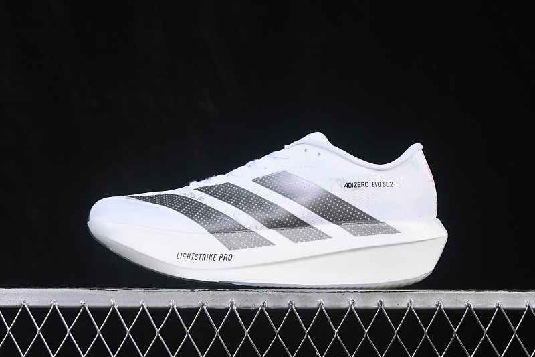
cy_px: 178
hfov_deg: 27.0
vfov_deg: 18.2
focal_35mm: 75
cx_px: 268
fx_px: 1114
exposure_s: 1/80
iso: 160
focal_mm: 50
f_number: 8
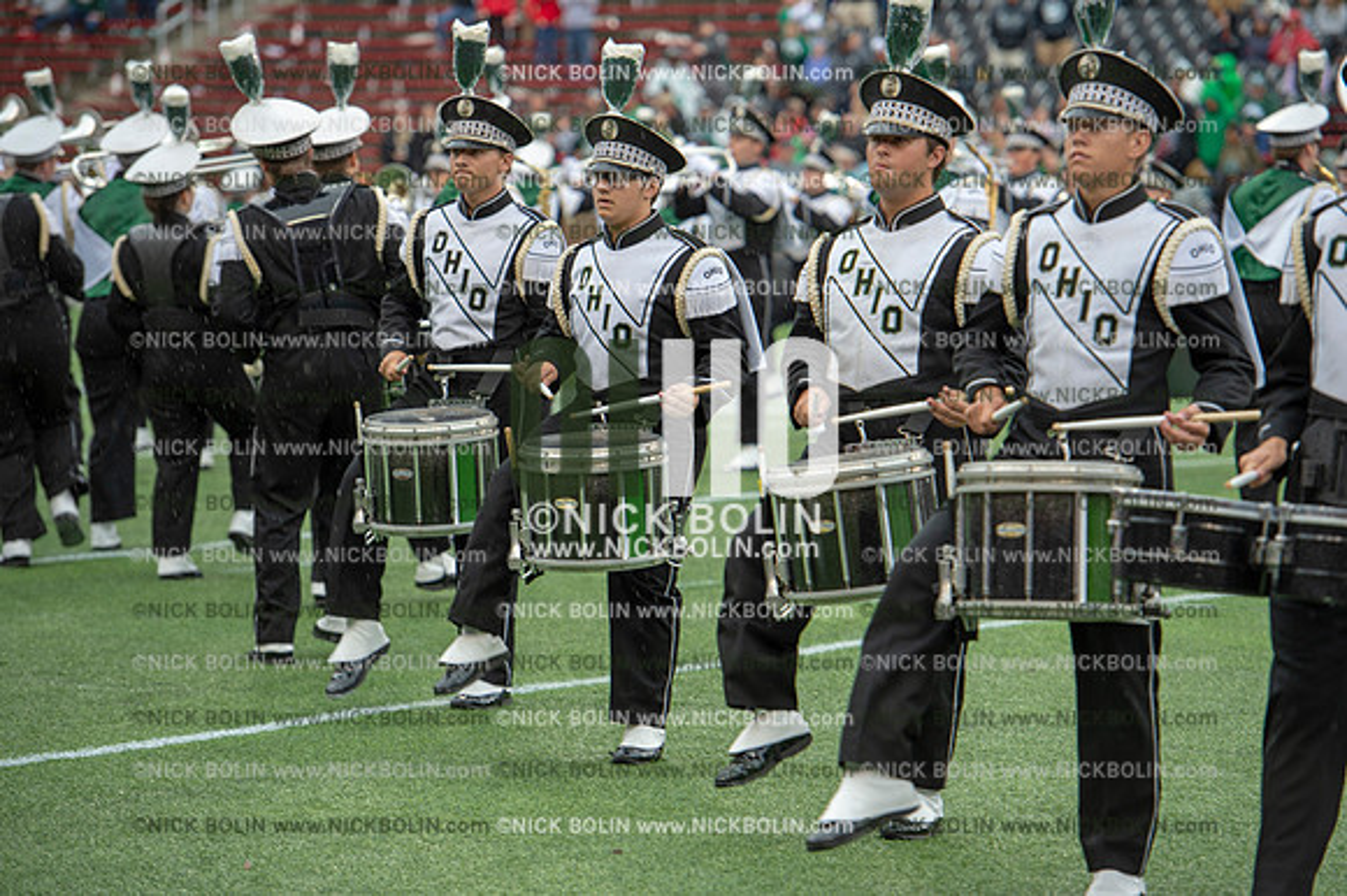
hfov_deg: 12.8
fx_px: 5983
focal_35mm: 160
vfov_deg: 8.6
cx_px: 674
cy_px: 448
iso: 400
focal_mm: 160
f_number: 4
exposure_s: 1/500
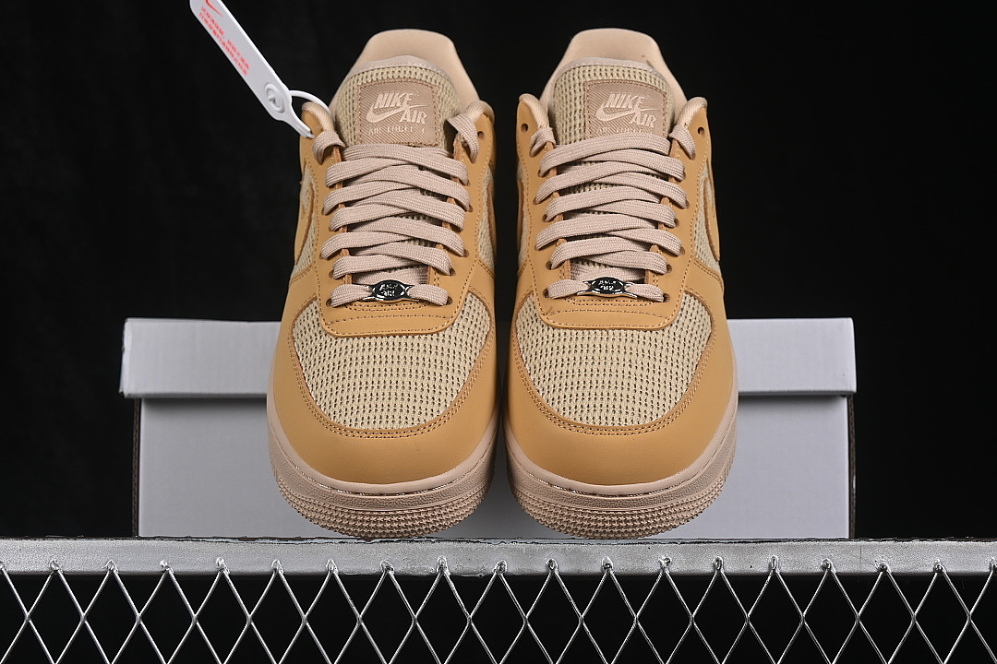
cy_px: 332
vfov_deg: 18.2
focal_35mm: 75
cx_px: 498
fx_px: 2077
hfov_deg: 27.0
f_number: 8
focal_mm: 50
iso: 160
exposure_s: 1/80
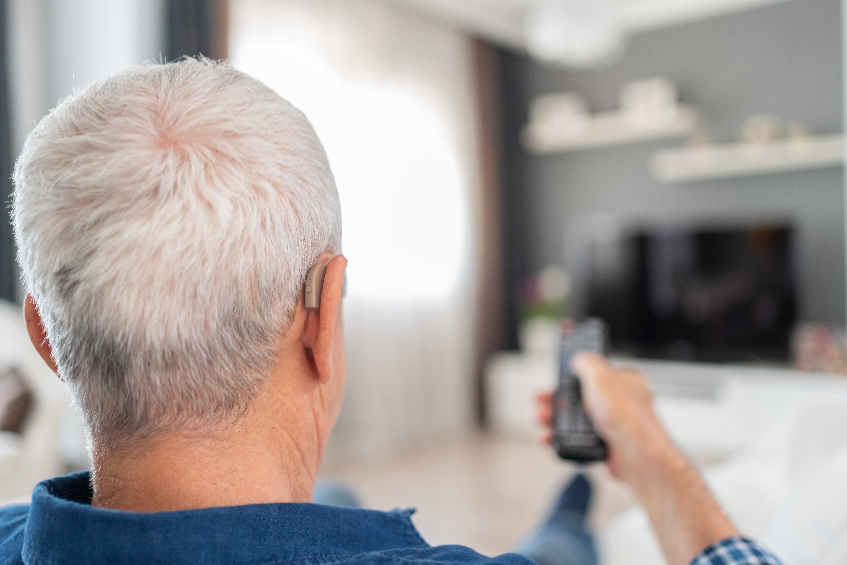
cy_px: 282
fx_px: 824
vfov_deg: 37.9
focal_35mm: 35
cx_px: 424
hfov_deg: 54.4
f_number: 1.8
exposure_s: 1/10
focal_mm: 35
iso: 80
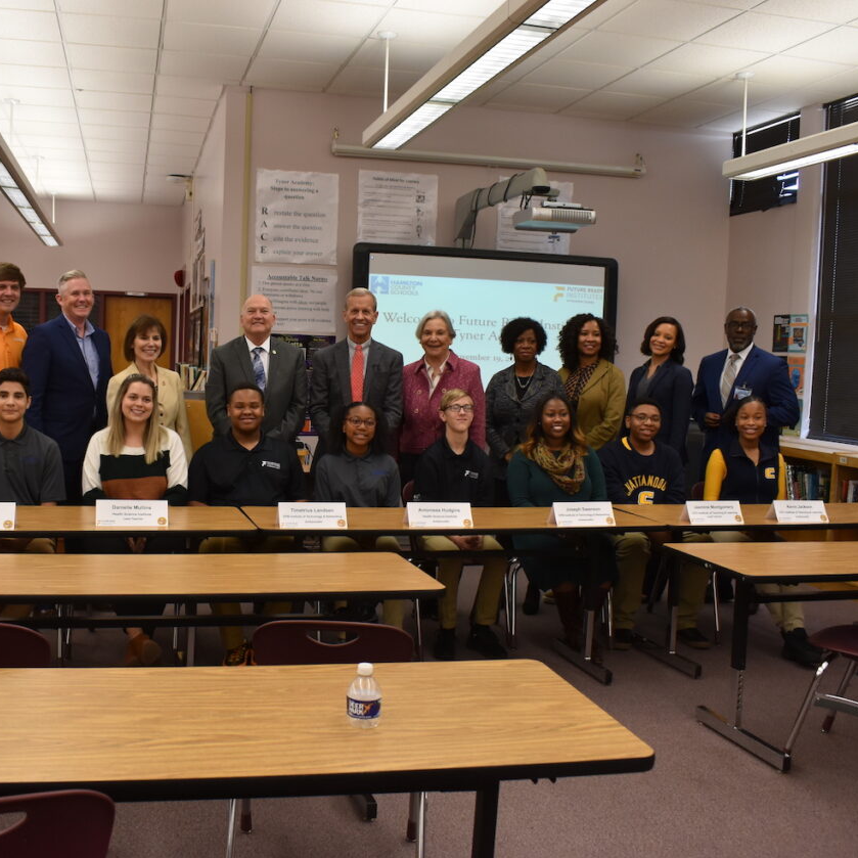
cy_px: 428
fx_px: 981
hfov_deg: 46.9
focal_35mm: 35
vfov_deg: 47.2
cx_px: 329
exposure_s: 1/60
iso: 720
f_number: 5.6
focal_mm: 18
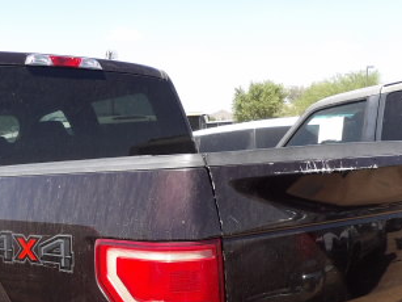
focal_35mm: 50
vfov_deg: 27.4
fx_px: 580
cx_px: 158
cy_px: 303
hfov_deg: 38.0
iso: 100
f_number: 3.2
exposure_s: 1/619
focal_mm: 4.3
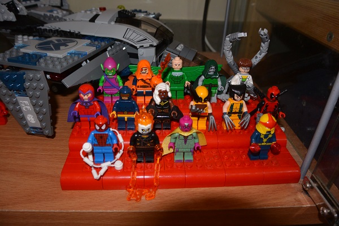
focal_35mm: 27
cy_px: 113
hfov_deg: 67.4
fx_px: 254
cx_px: 170
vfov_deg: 47.9
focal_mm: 10
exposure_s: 1/15
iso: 160
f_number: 3.5
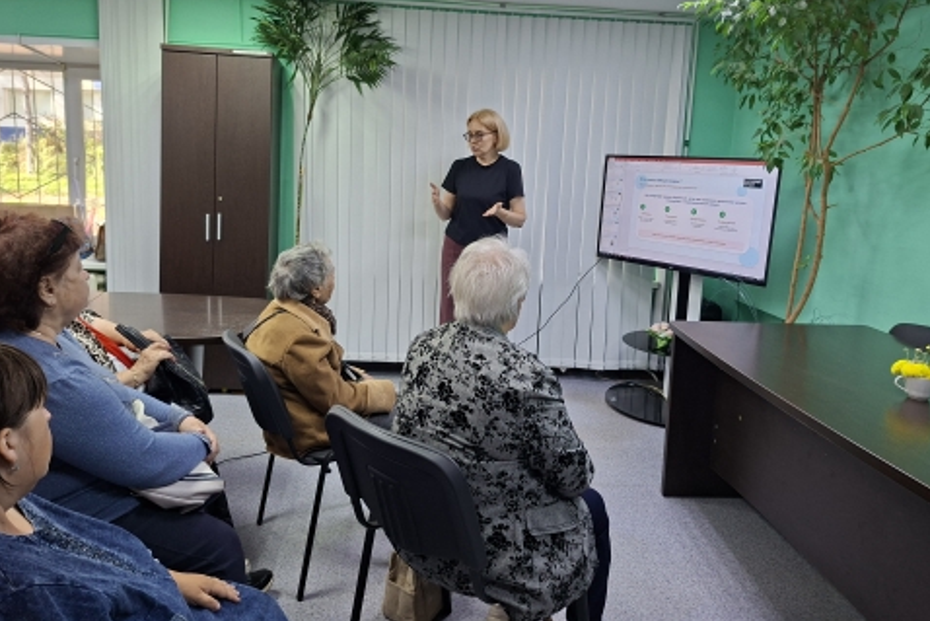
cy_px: 277
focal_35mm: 25
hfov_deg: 71.5
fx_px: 646
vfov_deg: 51.2
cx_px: 447
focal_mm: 5.54
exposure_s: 1/100
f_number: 1.8
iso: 160
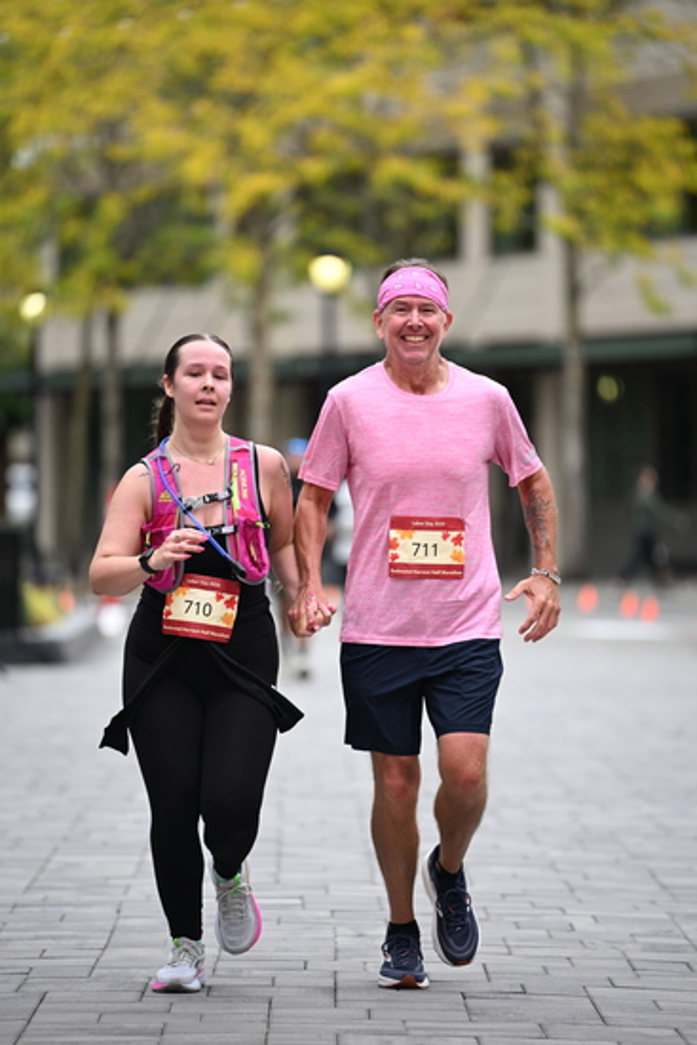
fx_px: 5804
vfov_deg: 10.3
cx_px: 348
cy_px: 522
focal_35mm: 200
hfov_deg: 6.9
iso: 640
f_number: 2.8
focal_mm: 200
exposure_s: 1/1600
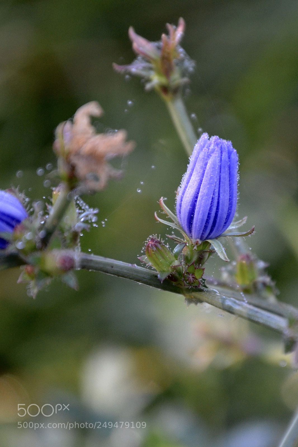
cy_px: 224
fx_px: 3726
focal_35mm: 300
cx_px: 149
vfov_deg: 6.9
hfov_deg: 4.6
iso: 1400
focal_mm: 200
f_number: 5.6
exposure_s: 1/500
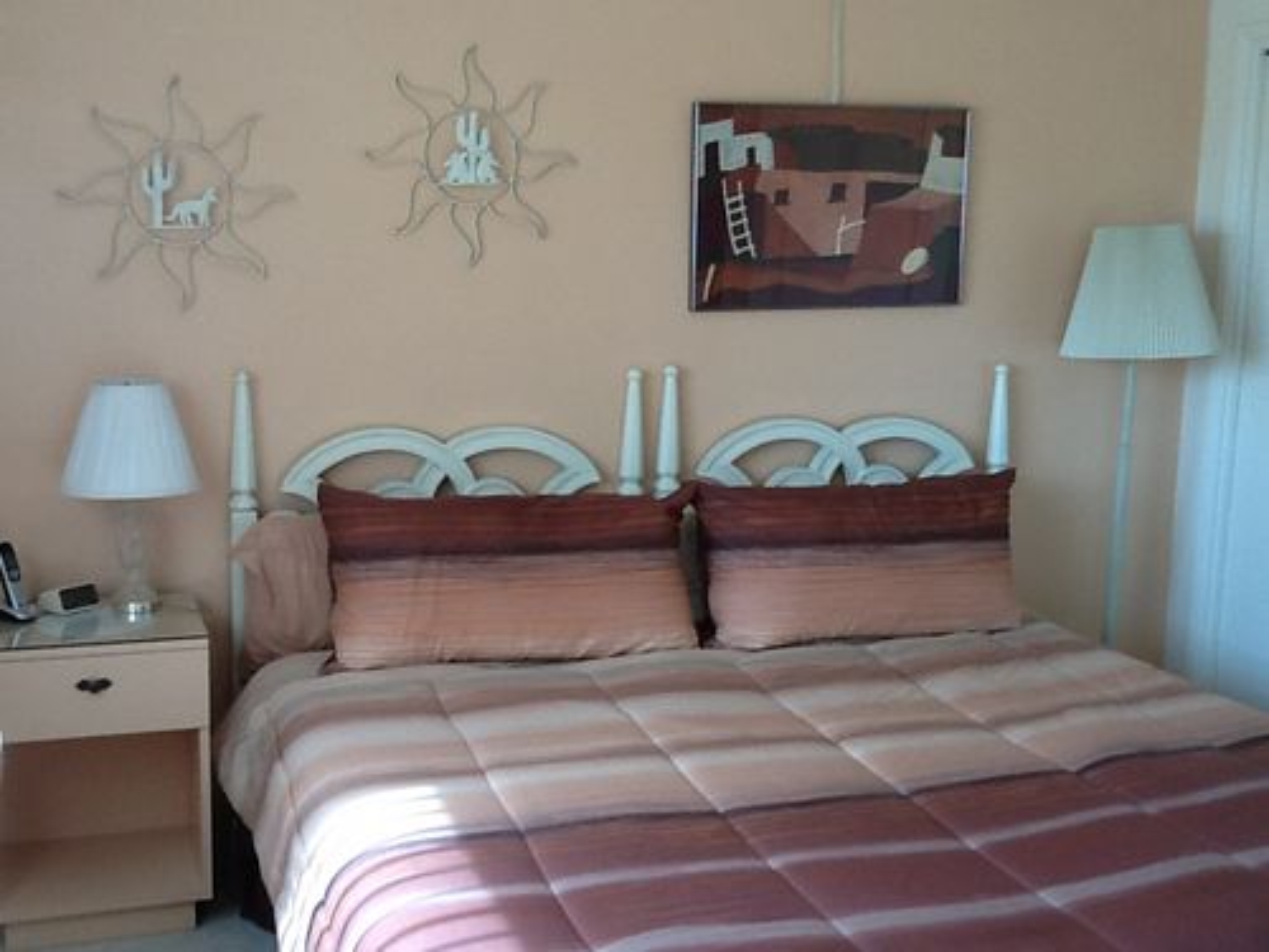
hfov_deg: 56.8
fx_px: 1173
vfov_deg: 44.2
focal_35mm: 32
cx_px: 634
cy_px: 476
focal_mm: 2.03
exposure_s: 1/30
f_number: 2.4
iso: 80
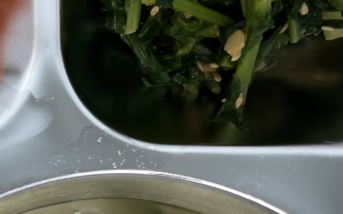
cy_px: 237
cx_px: -288
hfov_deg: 14.5
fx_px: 1168
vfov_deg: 10.3
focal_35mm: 125
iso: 125
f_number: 1.6
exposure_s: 1/120
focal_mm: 5.1
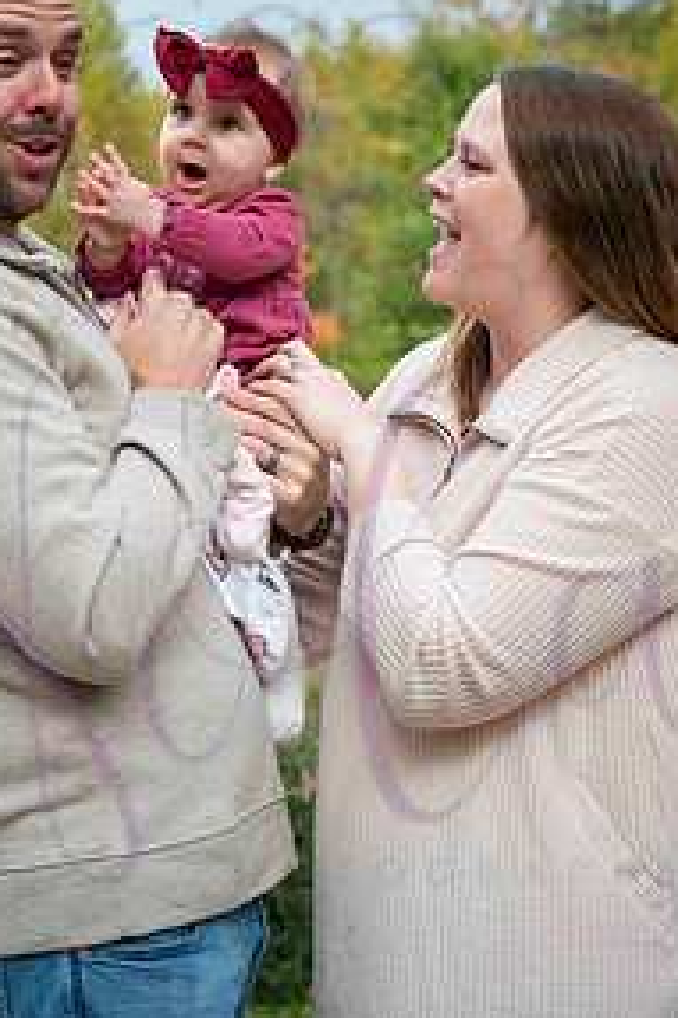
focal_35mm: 80
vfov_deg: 25.3
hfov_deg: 17.0
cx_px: 284
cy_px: 419
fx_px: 2263
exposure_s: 1/500
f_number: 4.5
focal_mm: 51
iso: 400
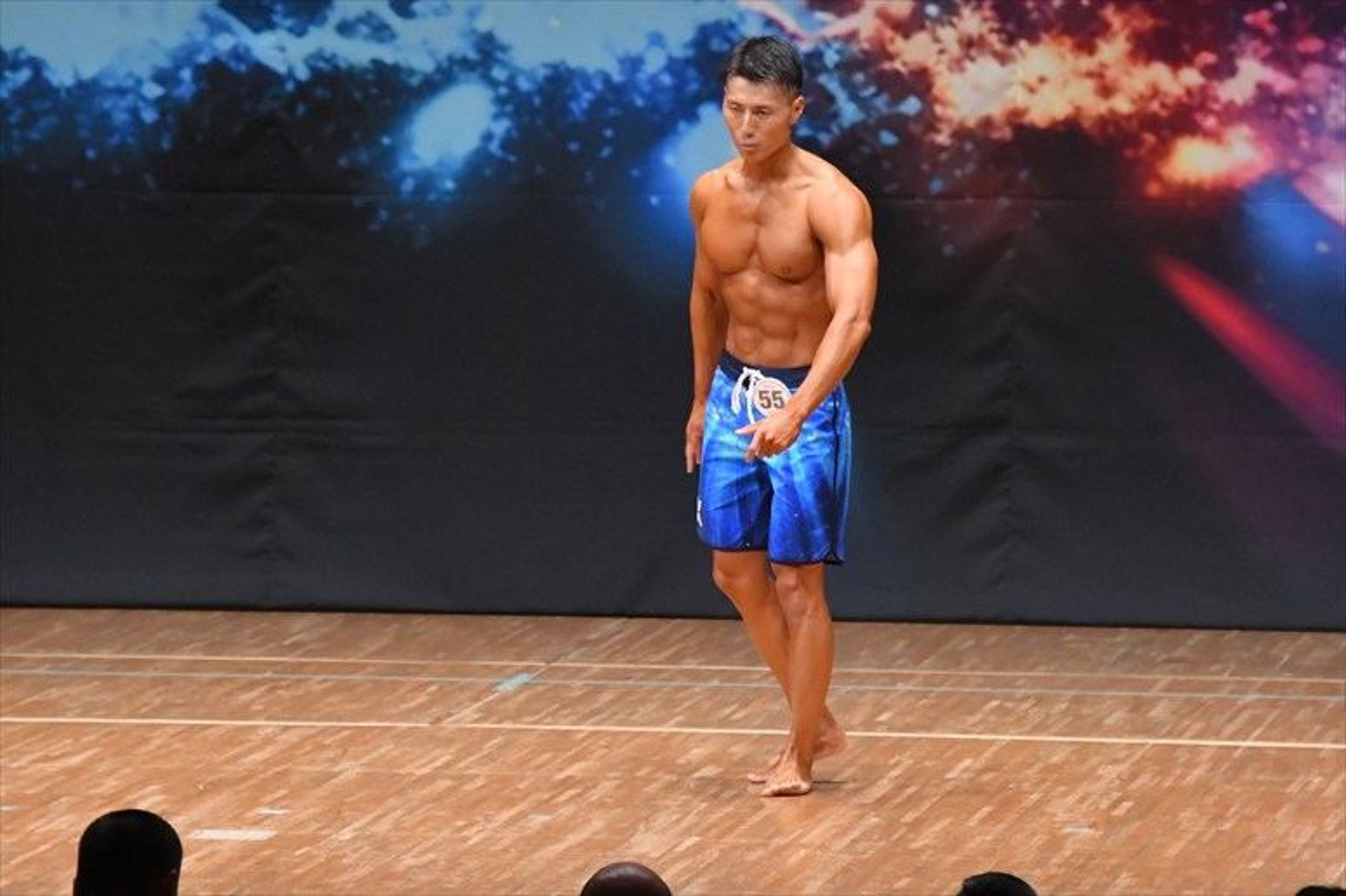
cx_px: 673
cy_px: 448
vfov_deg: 4.8
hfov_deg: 7.2
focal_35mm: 285
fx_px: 10651
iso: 8000
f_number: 5.6
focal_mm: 190
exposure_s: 1/400
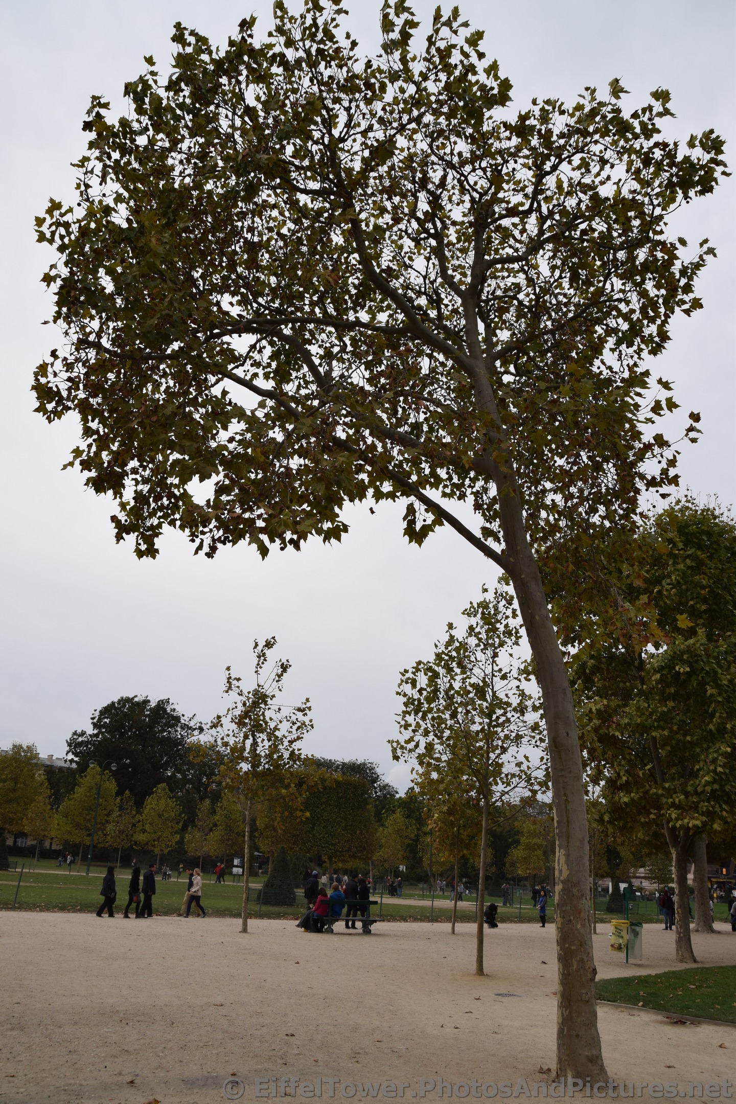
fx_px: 828
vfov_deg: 67.4
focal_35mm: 27
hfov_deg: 47.9
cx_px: 368
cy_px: 552
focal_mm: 18
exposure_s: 1/320
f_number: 9
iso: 200
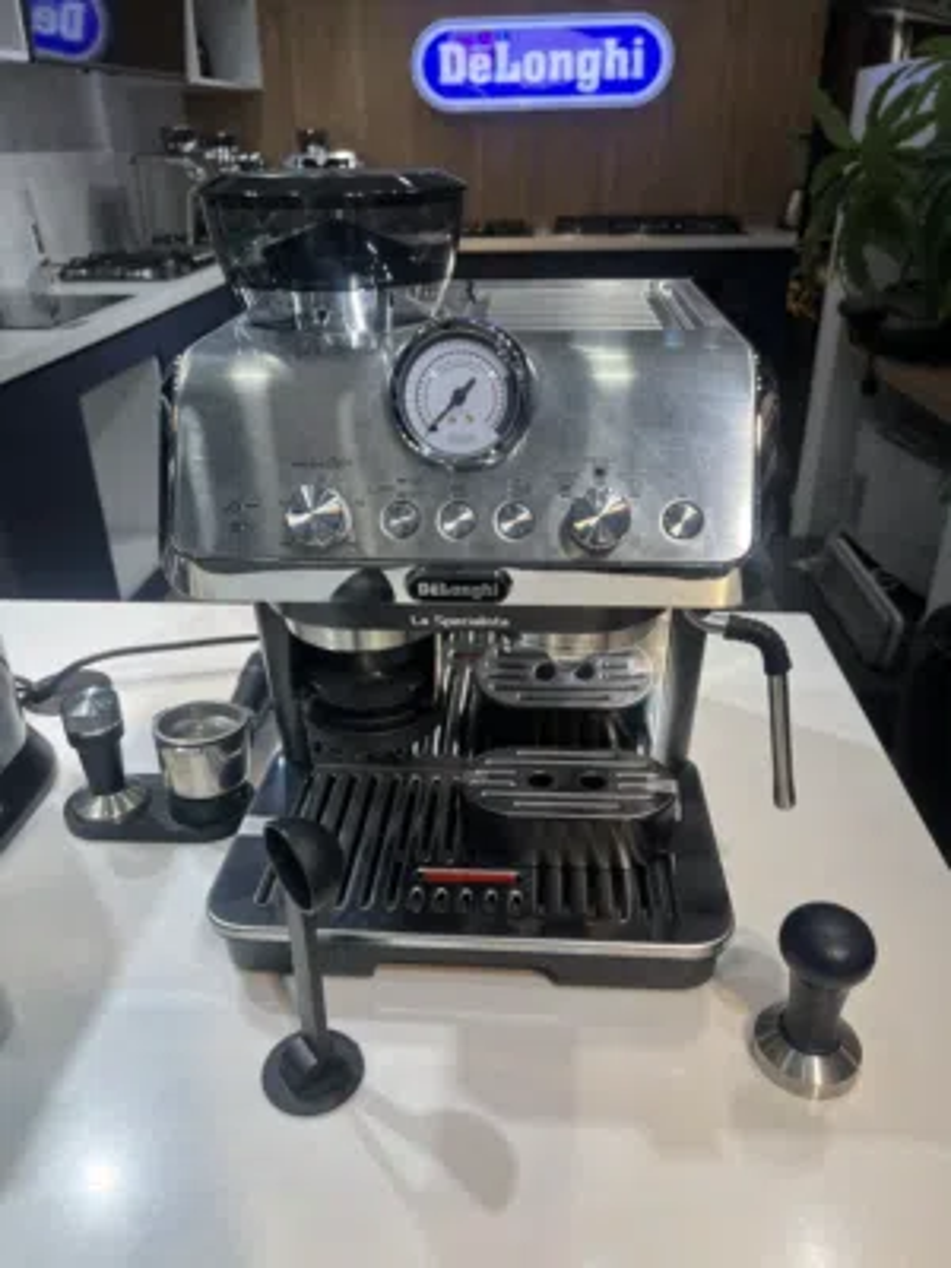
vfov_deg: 67.3
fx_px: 952
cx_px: 476
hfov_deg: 53.1
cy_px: 634
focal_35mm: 26
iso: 50
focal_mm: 5.7
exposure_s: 1/552
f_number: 1.5
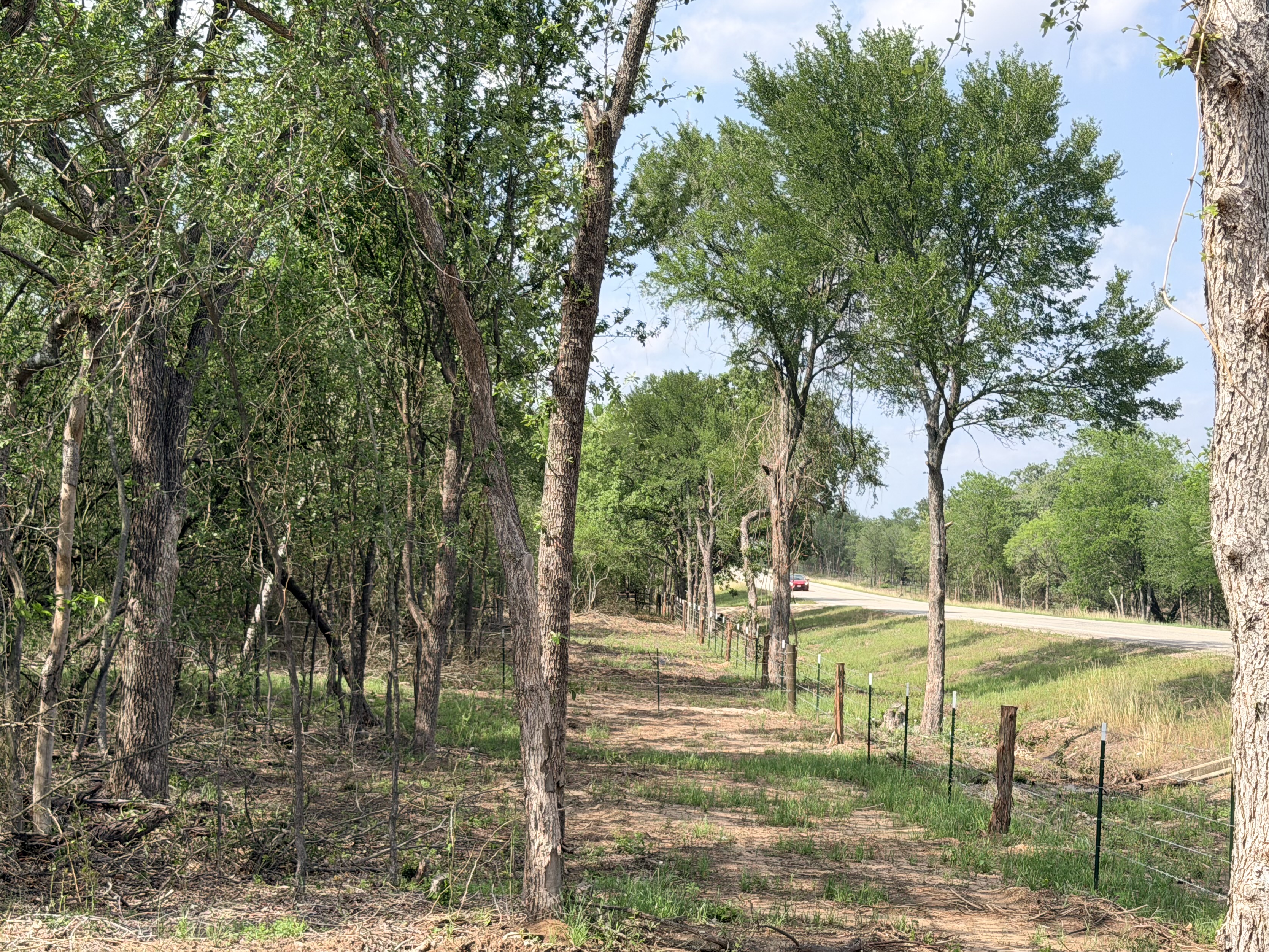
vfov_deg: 25.2
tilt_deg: +1.3
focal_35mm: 58
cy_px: 530
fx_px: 2126
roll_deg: -1.8
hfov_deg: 33.2
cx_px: 626
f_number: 1.78
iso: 80
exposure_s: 1/2494
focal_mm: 6.76
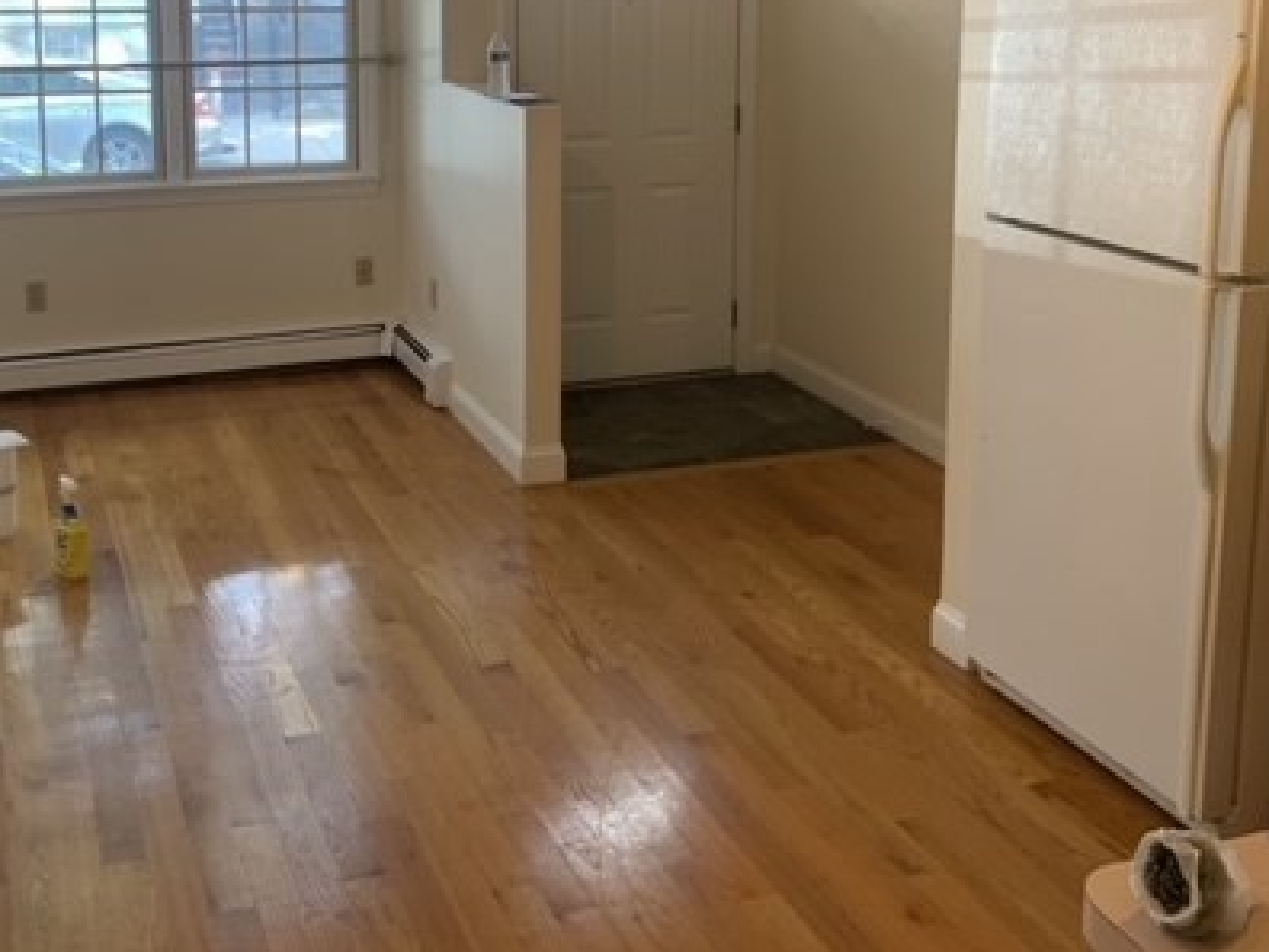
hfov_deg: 44.6
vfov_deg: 33.3
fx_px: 1540
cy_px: 186
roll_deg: +0.1
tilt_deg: -10.6
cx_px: 510
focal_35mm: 42
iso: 100
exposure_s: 1/60
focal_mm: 4.25
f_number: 1.8
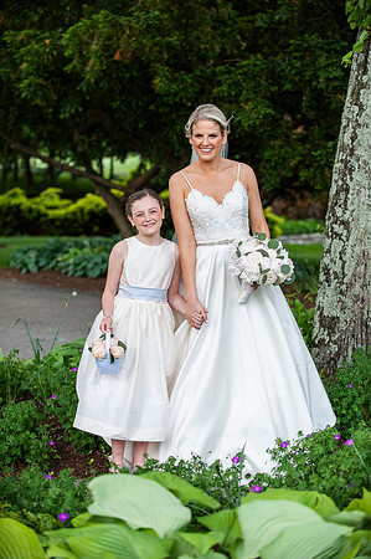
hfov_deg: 16.6
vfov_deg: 24.8
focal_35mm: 82
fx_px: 1270
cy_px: 280
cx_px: 186
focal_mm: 82
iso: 640
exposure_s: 1/2500
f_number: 3.5
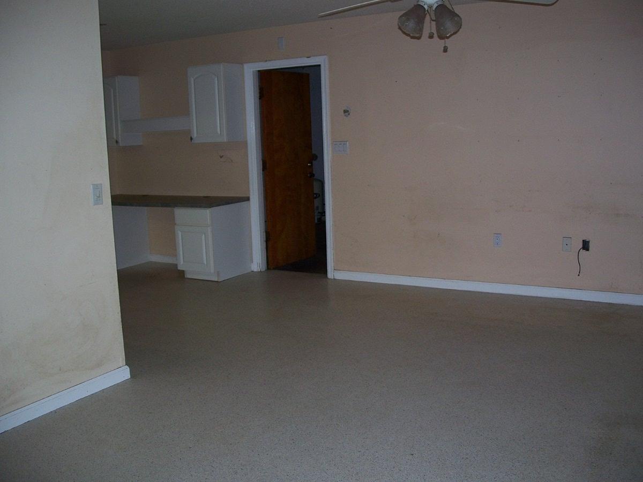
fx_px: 687
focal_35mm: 37
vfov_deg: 38.7
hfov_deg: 50.1
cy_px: 241
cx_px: 322
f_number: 2.8
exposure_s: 1/60
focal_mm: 7.8
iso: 125
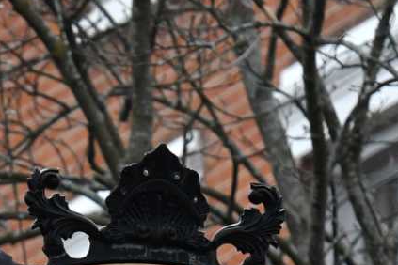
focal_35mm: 1090
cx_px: -48
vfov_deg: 1.3
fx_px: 12050
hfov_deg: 1.9
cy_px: 631
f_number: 5.6
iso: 800
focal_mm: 150
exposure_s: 1/1600
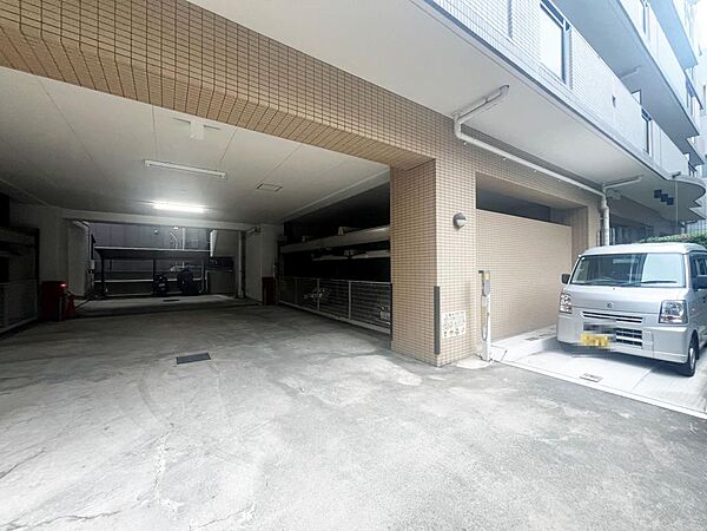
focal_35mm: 13
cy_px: 266
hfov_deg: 106.2
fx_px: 266
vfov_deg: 89.9
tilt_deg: +3.0
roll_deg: -1.0
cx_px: 354
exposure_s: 1/99
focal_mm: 1.57
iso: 200
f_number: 1.8
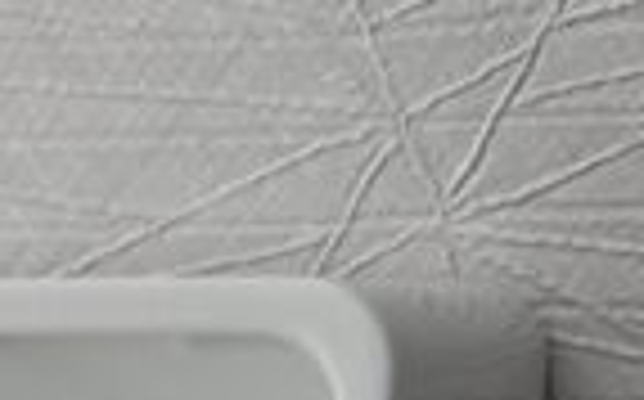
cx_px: -761
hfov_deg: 10.4
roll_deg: +1.2
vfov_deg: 6.4
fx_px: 3191
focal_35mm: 182
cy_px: 1294
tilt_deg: -18.0
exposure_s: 1/312
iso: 80
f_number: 1.78
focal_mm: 6.86
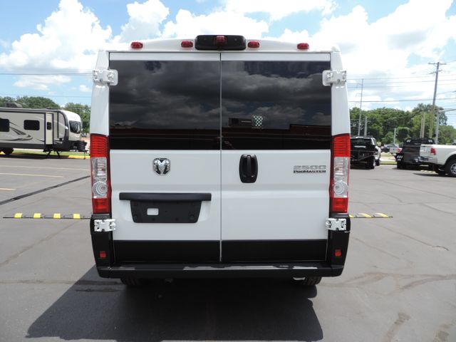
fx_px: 316
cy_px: 171
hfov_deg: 71.6
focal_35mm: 24
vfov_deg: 56.8
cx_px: 228
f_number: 3
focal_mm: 4.3
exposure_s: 1/800
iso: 80
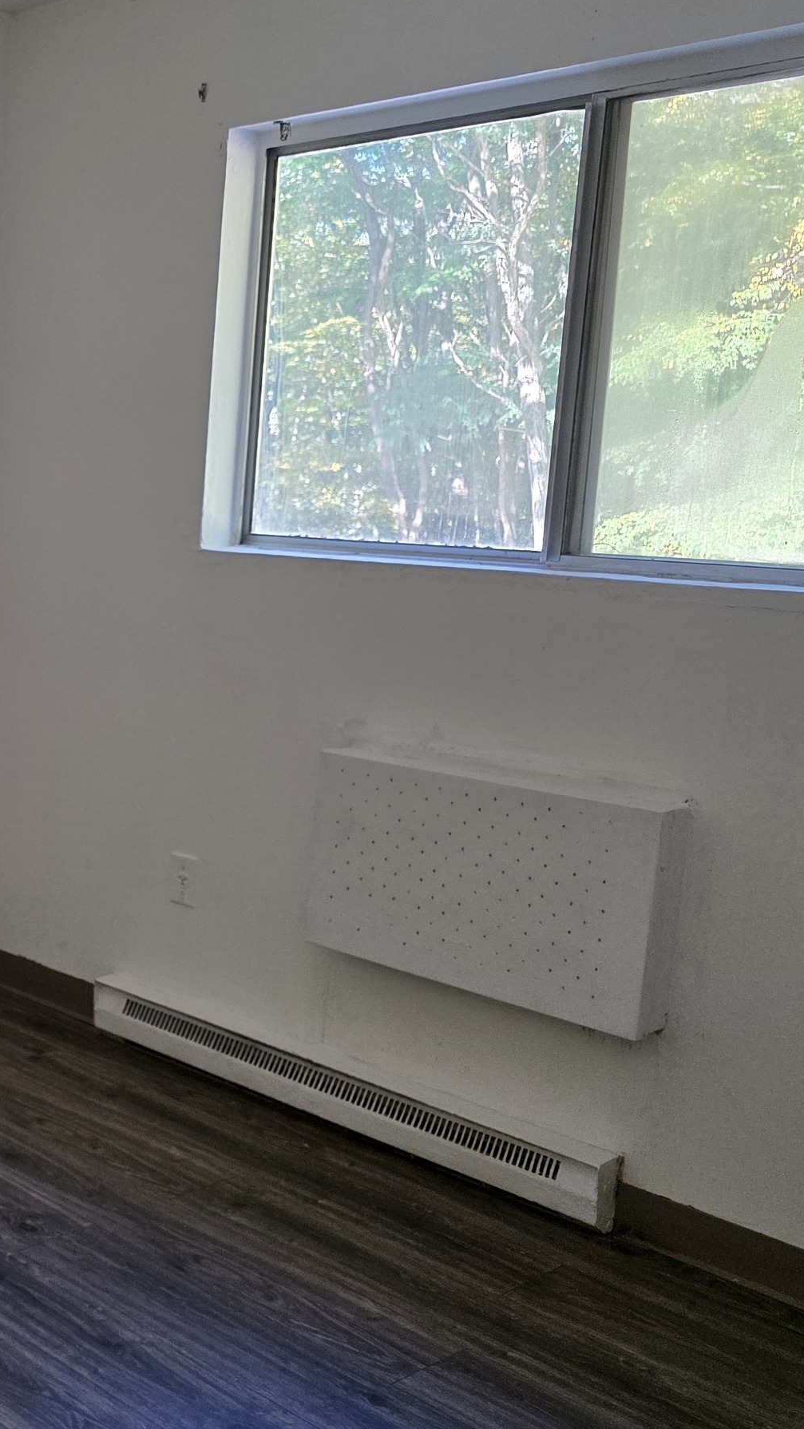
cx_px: -303
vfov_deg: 47.3
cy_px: 744
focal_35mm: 43
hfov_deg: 23.7
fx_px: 1630
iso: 200
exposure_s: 1/180
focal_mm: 6.3
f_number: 1.7
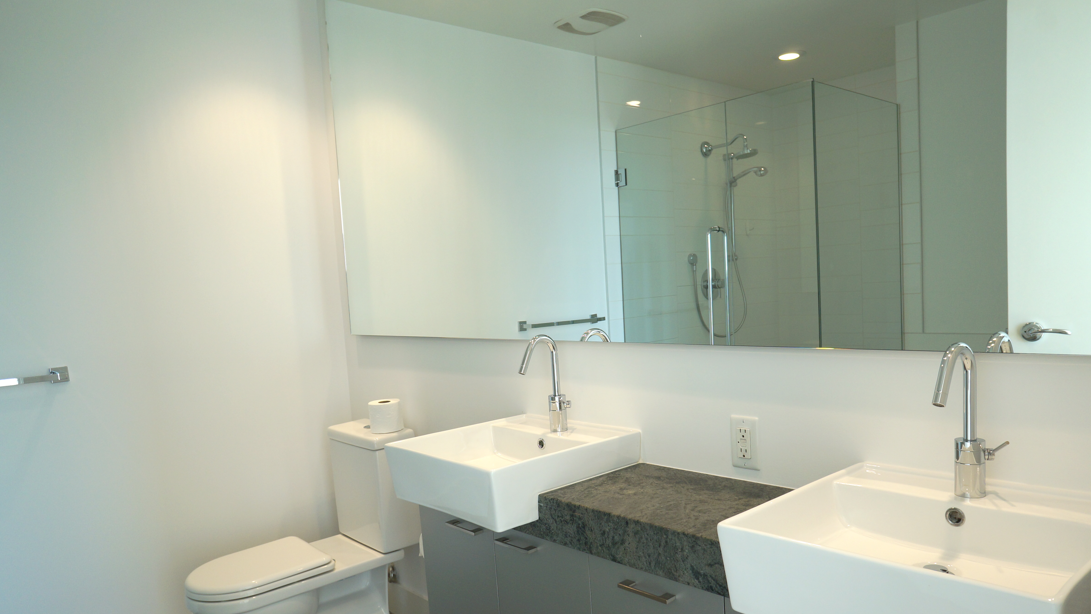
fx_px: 752
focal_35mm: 26
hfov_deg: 71.9
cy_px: 362
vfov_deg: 44.2
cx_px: 559
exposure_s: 1/125
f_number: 5.6
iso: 200
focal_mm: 16
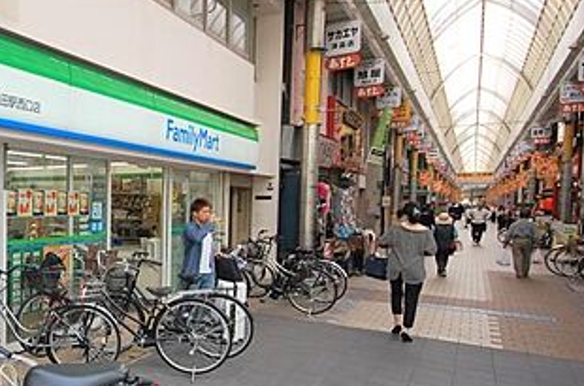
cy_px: 232
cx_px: 30
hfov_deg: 50.3
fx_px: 517
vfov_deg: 40.8
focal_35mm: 32
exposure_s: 1/125
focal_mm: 11
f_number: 5.6
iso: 250
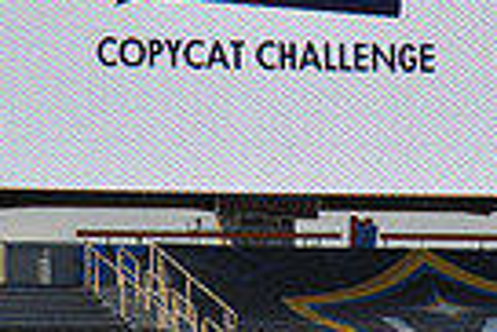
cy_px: -40
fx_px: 6482
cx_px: 263
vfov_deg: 2.9
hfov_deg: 4.4
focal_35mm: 469
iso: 400
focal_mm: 110
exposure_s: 1/640
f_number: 13
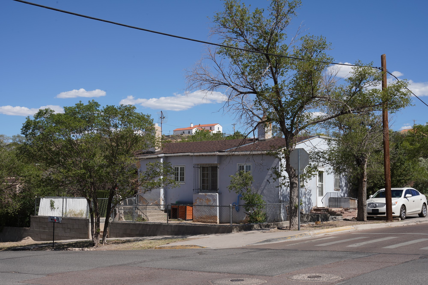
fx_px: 594
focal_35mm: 50
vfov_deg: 27.0
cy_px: 142
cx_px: 214
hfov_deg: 39.6
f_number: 16
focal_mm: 50
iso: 100
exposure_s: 1/100
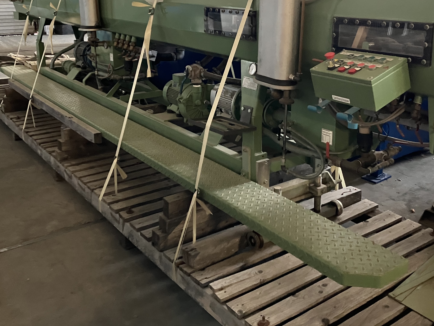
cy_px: 103
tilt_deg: -14.9
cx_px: 267
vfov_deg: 36.4
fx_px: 489
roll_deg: -0.9
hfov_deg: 47.5
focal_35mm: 39
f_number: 1.8
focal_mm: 3.99
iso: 500
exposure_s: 1/30
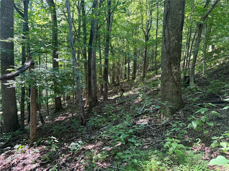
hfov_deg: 71.6
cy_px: 86
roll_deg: -3.7
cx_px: 114
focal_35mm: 24
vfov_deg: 56.8
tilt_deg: -7.1
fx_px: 159
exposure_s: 1/121
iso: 200
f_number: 1.78
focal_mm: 6.76
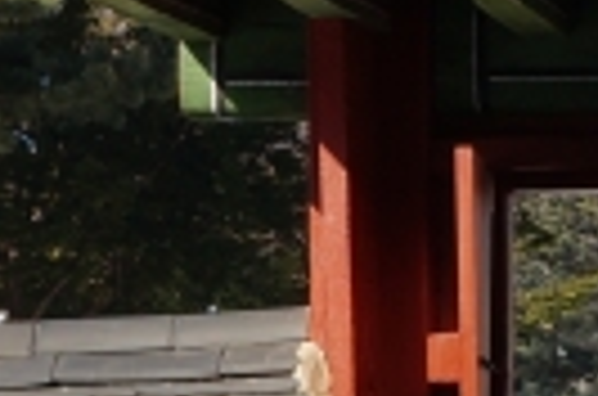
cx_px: 832
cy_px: 261
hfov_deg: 9.9
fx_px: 3364
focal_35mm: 203
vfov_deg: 6.7
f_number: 13
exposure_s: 1/250
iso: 200
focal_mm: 18
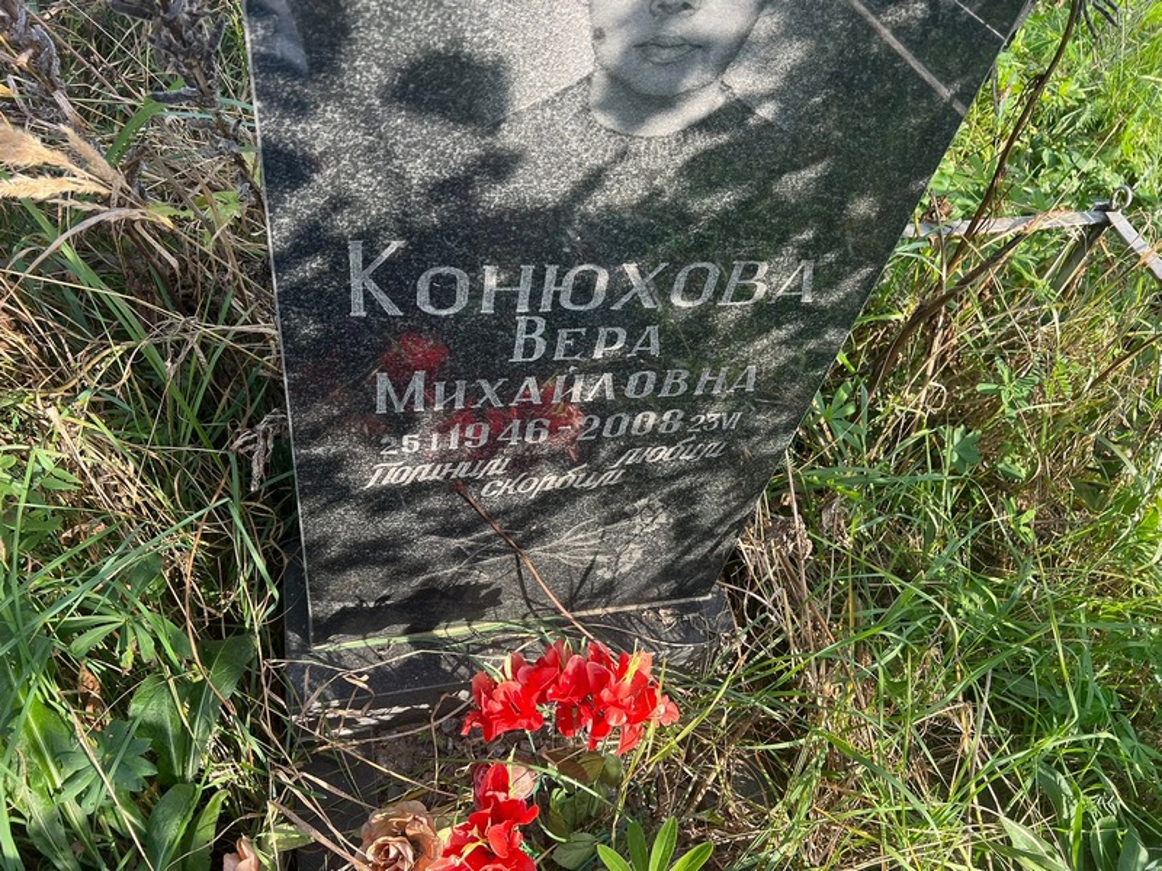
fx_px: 873
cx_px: 581
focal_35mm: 26
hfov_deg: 67.3
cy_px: 436
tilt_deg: -45.4
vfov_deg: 53.1
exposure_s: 1/683
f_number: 1.5
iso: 50
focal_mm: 5.7
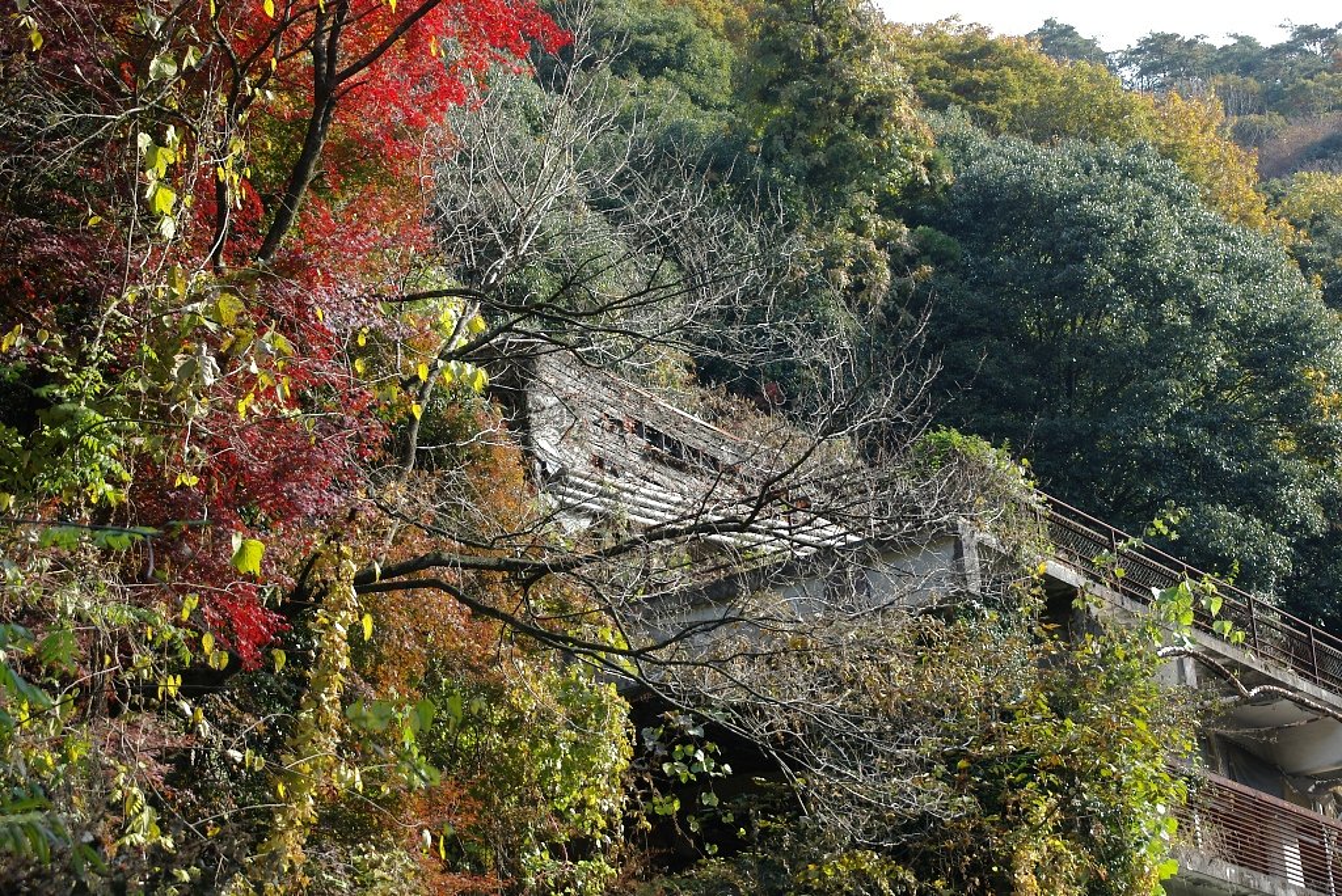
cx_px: 671
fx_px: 2685
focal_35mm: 72
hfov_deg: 28.1
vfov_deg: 19.0
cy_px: 448
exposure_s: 1/180
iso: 200
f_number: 6.7
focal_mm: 48
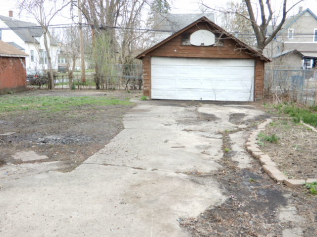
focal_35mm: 38
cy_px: 118
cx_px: 158
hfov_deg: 49.0
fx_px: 348
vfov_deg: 37.7
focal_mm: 6.8
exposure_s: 1/125
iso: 80
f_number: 4
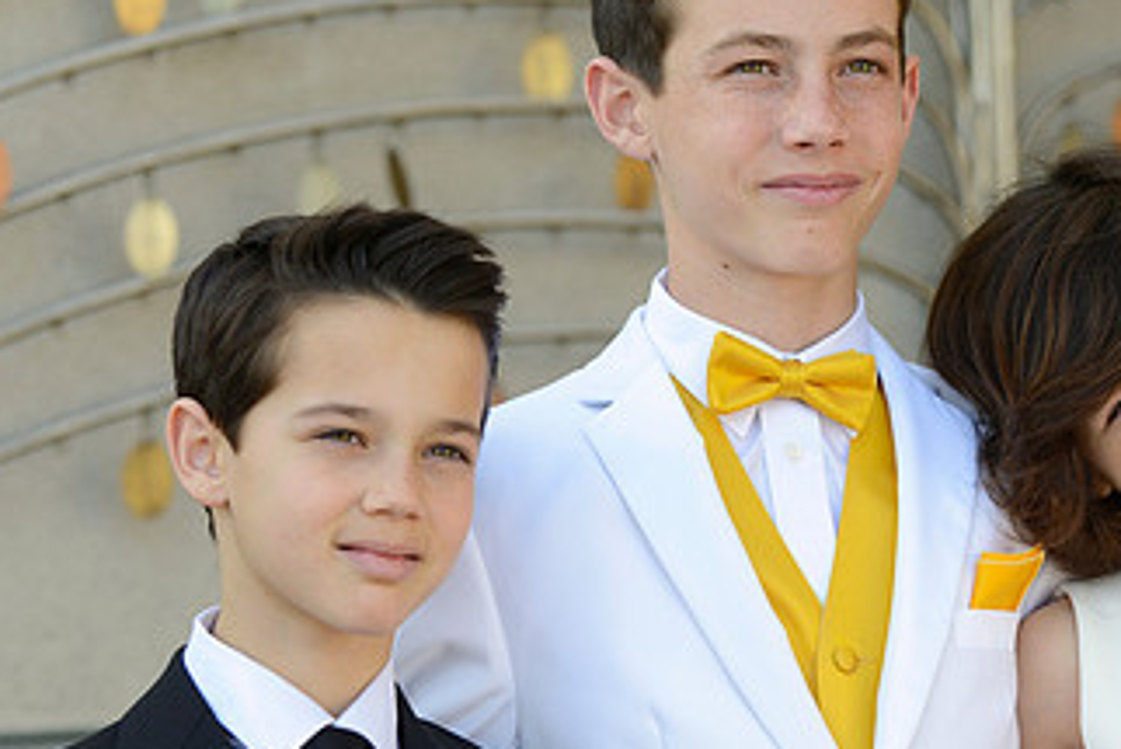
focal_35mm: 155
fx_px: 4828
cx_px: 801
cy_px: 294
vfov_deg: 8.9
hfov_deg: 13.2
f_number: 4
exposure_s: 1/320
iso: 250
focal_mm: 86
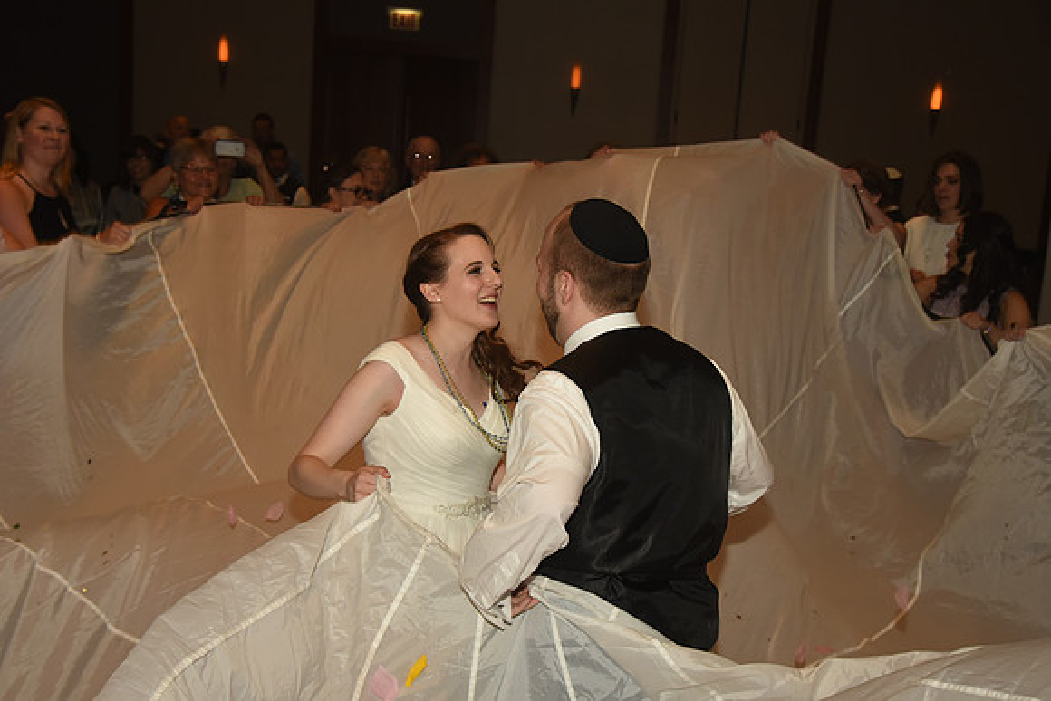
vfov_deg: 28.1
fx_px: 1402
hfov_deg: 41.1
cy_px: 350
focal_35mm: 48
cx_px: 526
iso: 1600
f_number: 5.6
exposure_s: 1/160
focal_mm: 48
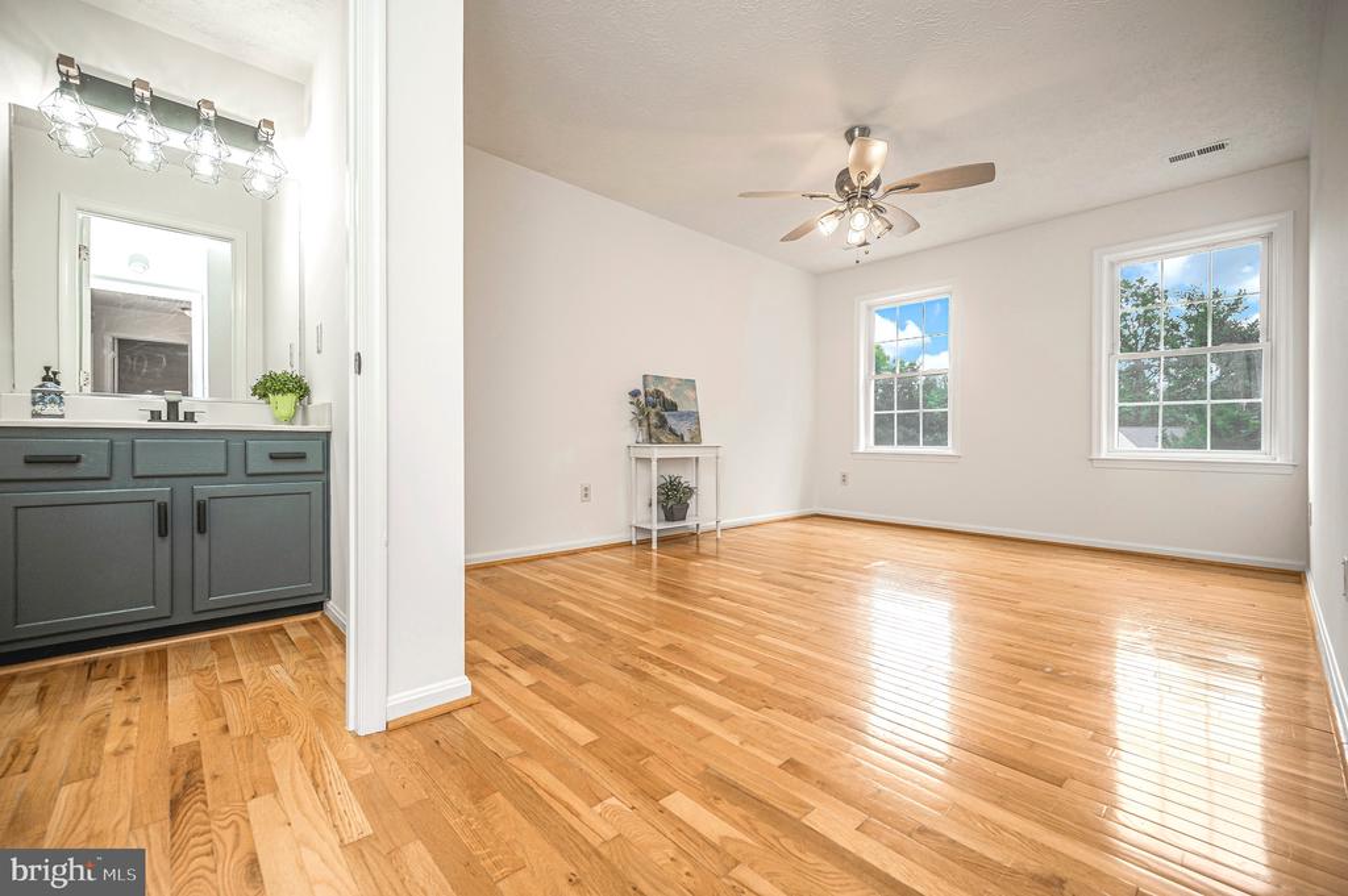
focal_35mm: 14
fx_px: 524
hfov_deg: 104.3
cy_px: 448
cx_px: 674
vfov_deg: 81.1
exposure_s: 1/80
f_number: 4.5
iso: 200
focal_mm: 14
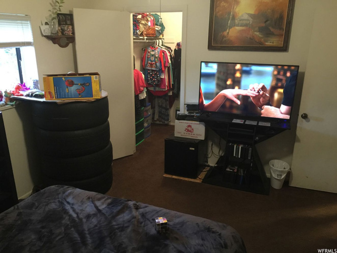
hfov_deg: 61.7
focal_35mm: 29
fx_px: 282
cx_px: 168
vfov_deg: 48.2
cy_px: 126
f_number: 2.2
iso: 100
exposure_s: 1/10
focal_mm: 4.15
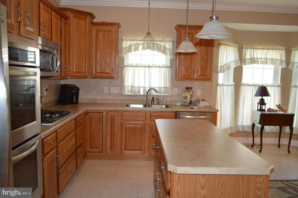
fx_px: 248
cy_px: 99
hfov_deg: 62.0
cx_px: 149
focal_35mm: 30
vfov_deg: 43.5
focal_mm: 20
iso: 400
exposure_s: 1/60
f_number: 3.8
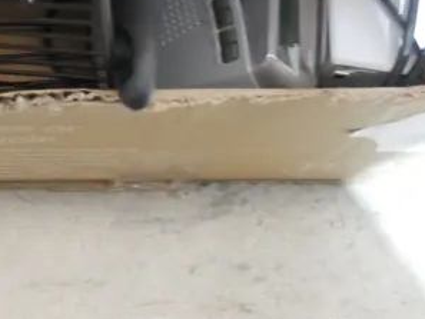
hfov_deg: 14.5
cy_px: -224
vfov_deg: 10.7
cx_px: -117
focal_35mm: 131
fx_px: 1609
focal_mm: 19
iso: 3200
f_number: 4.1
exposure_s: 1/40
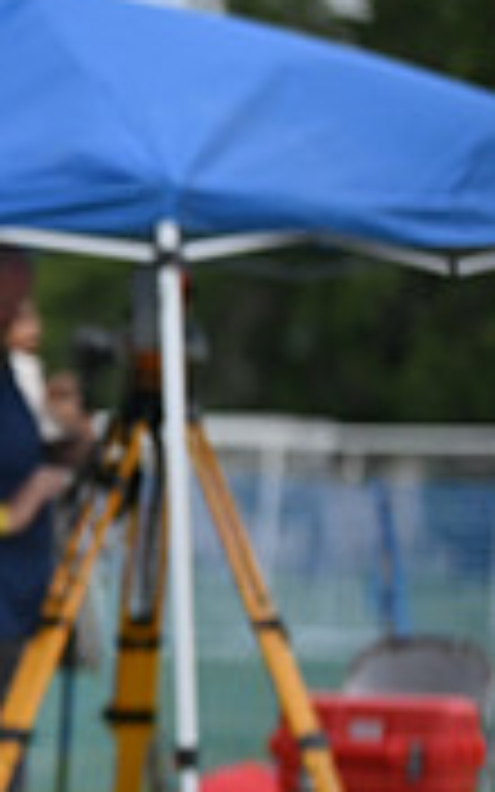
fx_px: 8677
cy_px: 304
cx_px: -801
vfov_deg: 5.2
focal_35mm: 402
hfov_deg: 3.2
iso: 400
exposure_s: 1/2500
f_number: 3.5
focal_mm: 120
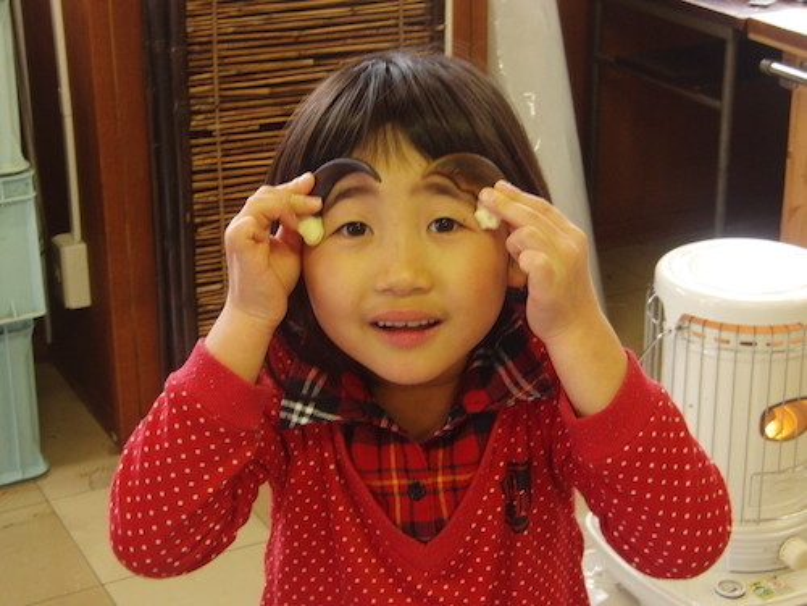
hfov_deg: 29.4
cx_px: 404
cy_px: 303
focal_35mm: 66
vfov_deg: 22.3
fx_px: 1539
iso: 400
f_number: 4.4
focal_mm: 11.6
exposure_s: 1/25
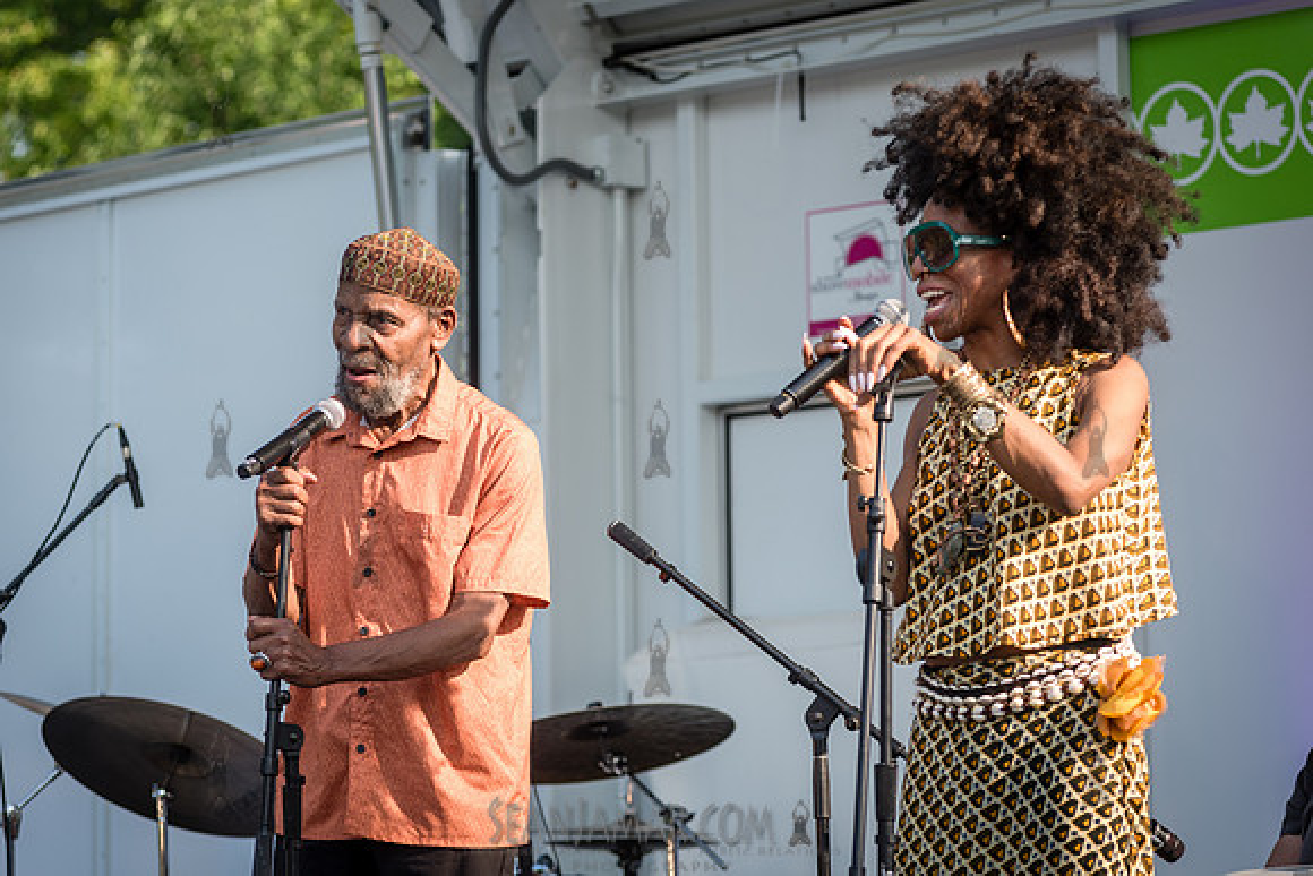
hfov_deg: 15.2
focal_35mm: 135
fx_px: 4925
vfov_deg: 10.2
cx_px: 656
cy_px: 438
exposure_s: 1/500
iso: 200
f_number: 4.5
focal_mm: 135
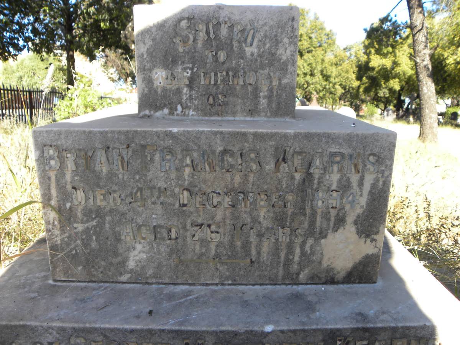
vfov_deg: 53.1
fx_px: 346
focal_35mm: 26
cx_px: 230
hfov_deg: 67.3
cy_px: 172
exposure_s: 1/128
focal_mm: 4.6
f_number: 4
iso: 64
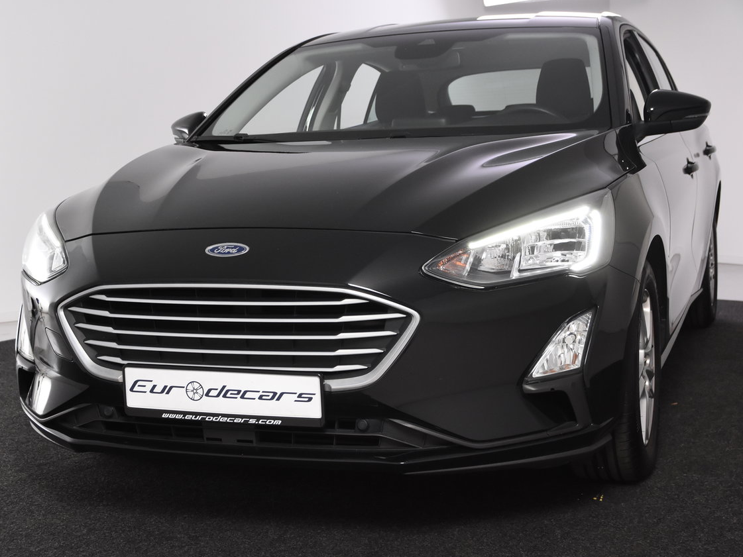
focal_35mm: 56
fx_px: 1202
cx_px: 334
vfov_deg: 26.1
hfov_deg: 34.3
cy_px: 281
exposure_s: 1/125
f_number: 5.6
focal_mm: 34
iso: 1600
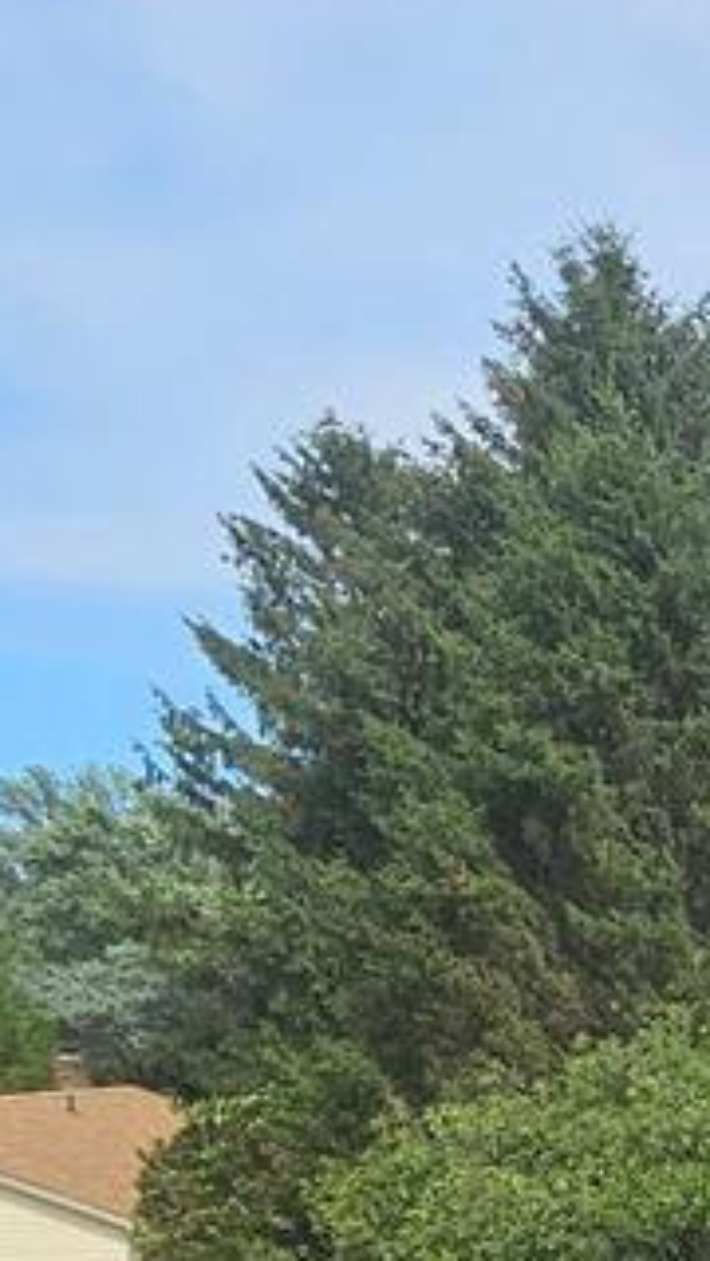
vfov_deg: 25.8
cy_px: 1710
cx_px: 1625
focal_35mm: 68
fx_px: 2276
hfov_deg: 13.6
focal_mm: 2.2
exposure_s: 1/1930
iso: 50
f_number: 2.2
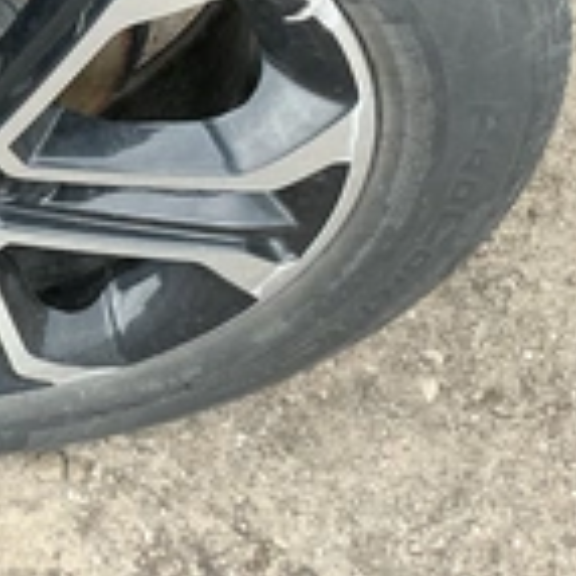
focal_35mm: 69
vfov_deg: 23.7
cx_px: -105
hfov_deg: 23.0
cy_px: -24
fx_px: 1299
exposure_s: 1/122
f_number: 1.8
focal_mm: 3
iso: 32
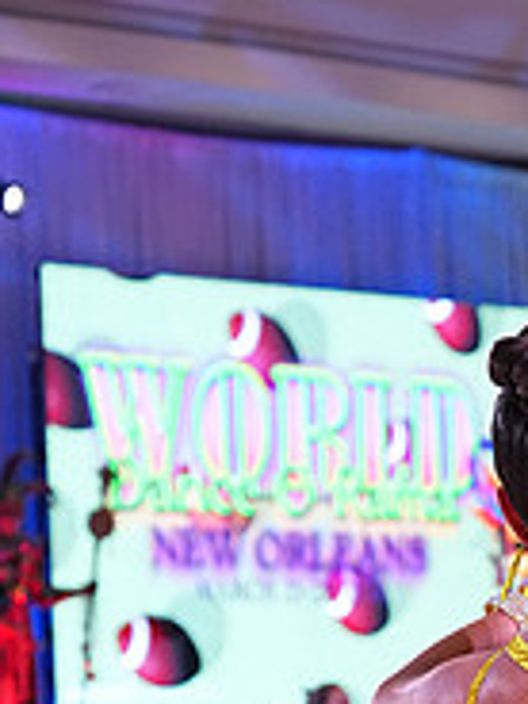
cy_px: 1106
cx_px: 629
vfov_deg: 8.6
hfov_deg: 6.6
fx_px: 4556
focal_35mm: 224
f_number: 5
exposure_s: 1/400
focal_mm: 74
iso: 3200
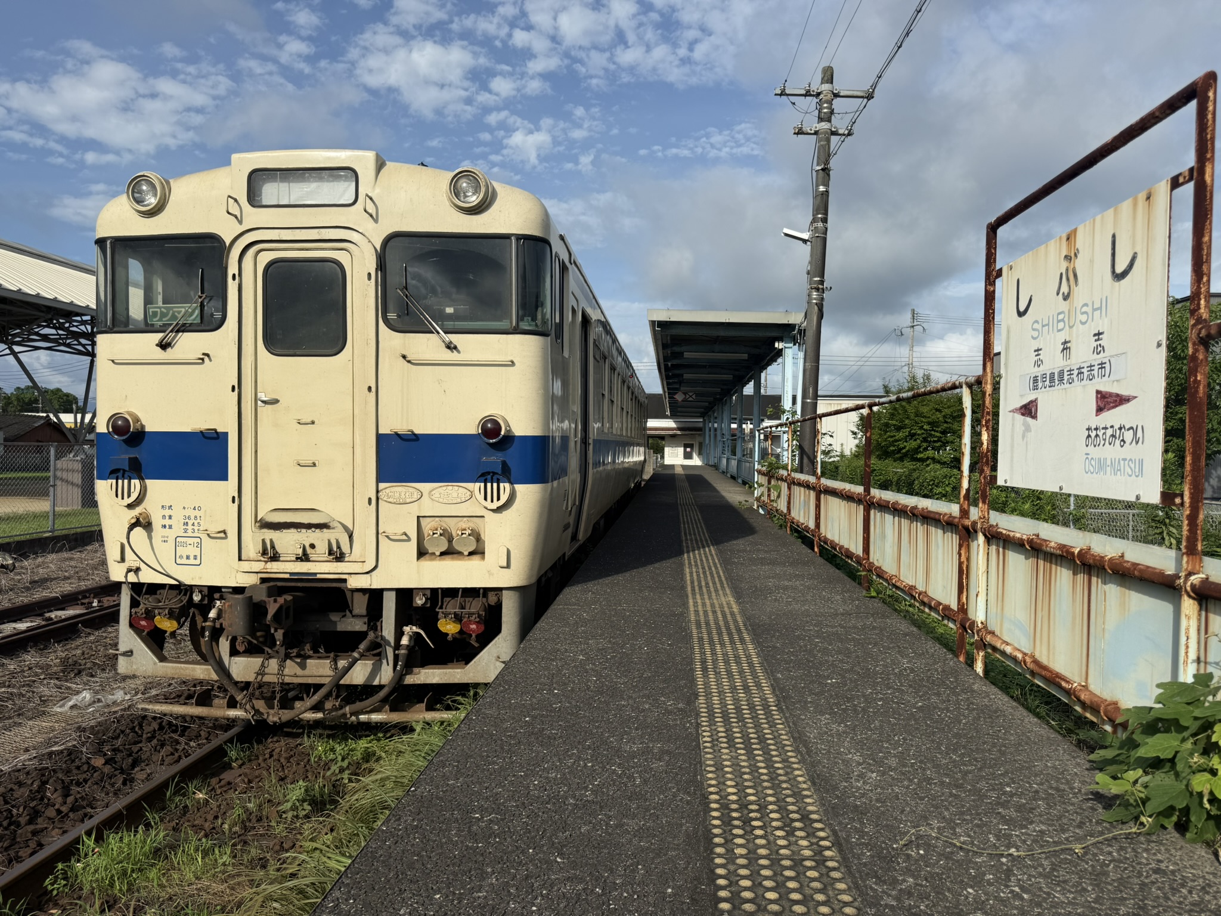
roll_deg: -1.5
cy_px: 458
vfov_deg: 56.8
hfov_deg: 71.6
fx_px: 847
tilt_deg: -0.6
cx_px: 610
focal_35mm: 24
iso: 80
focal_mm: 6.76
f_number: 1.78
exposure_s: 1/6173
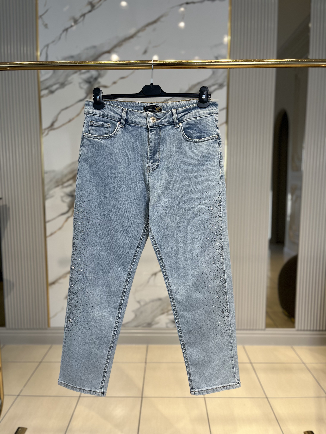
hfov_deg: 53.1
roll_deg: +0.2
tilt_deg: -6.4
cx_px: 163
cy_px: 217
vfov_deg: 67.3
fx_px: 326
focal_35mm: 26
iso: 40
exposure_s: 1/283
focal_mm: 5.1
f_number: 1.6
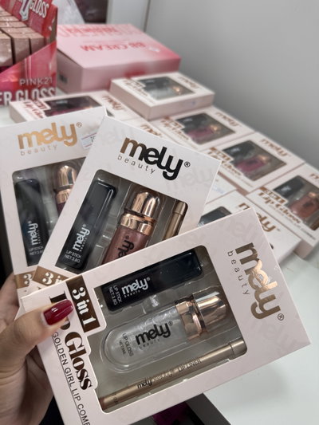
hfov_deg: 56.8
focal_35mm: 24
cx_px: 160
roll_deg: -16.2
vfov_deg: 71.6
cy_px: 212
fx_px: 295
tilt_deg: -41.6
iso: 80
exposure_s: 1/100
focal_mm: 6.76
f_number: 1.78
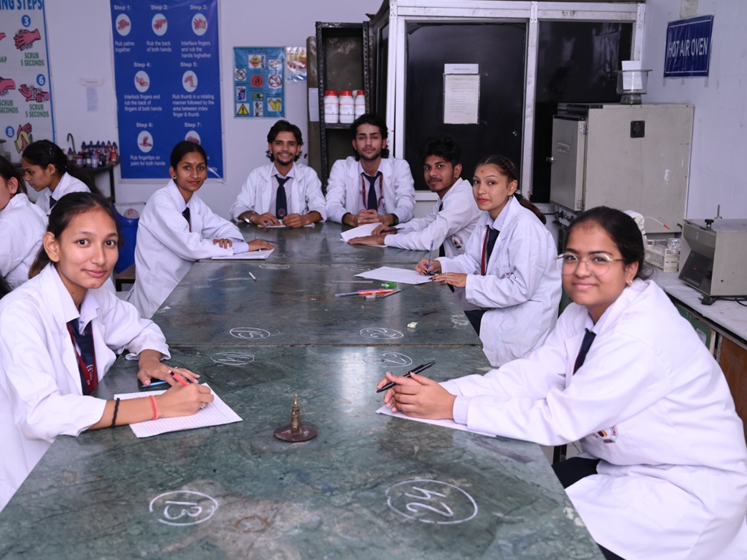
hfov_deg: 46.8
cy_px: 286
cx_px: 347
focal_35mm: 40
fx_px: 863
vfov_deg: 36.0
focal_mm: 36
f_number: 4.5
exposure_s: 1/125
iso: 1250
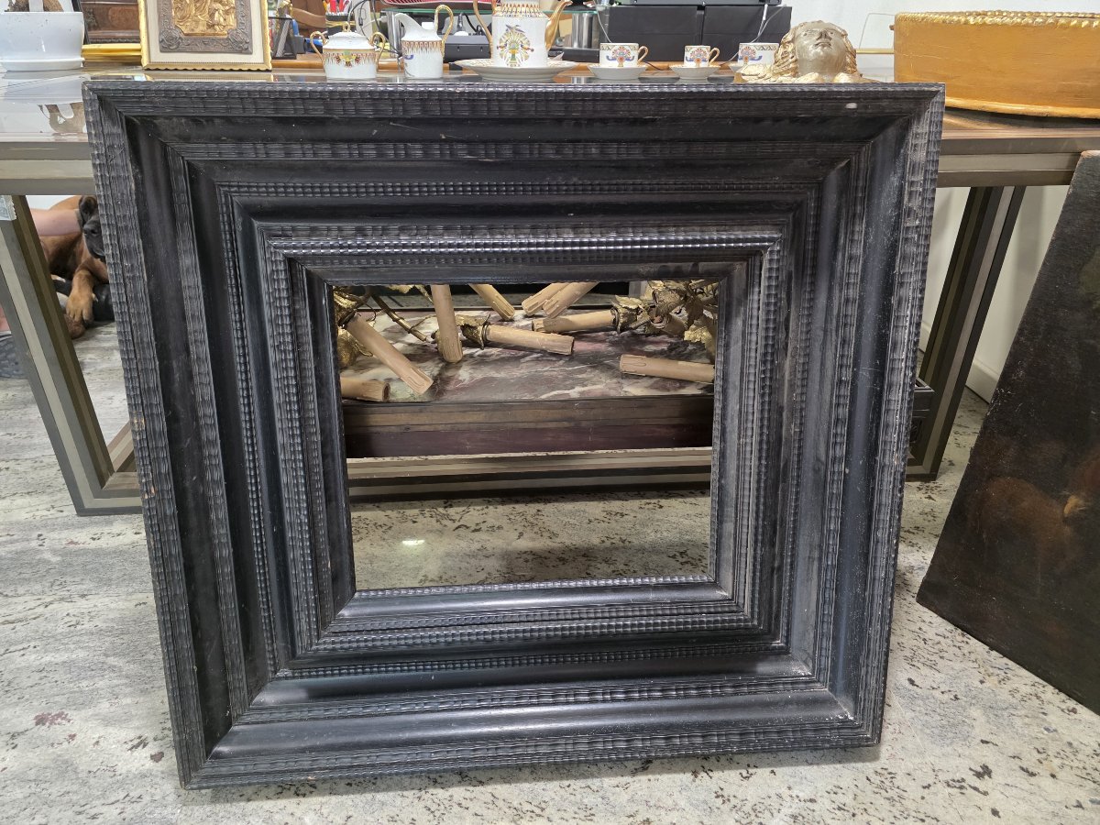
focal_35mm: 23
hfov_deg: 73.9
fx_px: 731
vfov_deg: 58.9
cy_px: 412
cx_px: 550
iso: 1000
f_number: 1.7
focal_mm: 6.3
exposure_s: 1/100
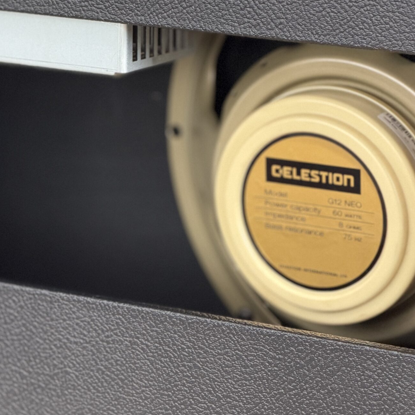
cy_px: 29
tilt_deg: -9.9
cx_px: 143
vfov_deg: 9.9
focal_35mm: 175
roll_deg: -0.7
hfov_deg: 10.0
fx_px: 2374
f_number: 2.8
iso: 400
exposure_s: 1/112
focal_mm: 16.89
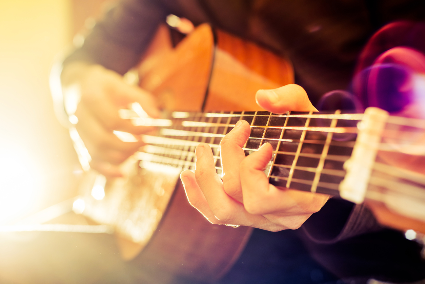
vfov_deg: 27.0
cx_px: 212
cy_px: 142
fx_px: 590
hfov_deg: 39.6
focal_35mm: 50
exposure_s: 1/125
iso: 100
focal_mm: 50
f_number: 3.5
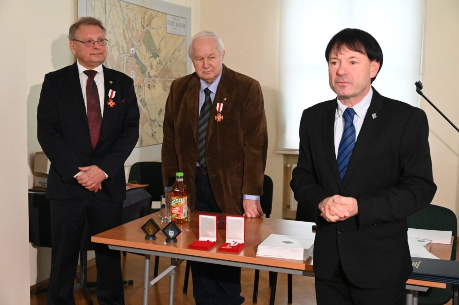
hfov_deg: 42.8
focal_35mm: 46
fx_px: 586
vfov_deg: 29.2
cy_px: 152
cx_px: 230
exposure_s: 1/125
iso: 16000
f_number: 5.3
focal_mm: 46
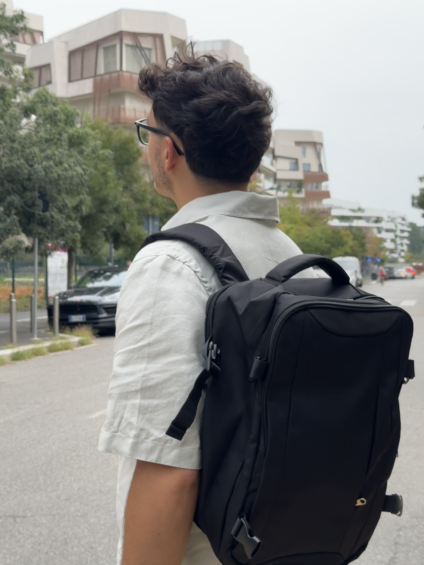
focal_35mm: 48
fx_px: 784
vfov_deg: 39.7
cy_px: 282
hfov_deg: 30.3
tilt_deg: -0.2
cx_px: 212
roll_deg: +0.9
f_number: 1.78
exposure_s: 1/160
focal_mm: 6.76
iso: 50
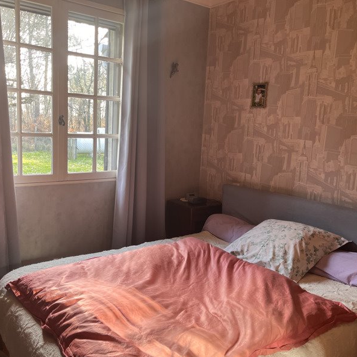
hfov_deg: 52.4
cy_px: 179
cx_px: 161
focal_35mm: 31
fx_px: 362
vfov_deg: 52.5
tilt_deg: -8.3
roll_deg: -2.3
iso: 100
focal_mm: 5.1
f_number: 1.6
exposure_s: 1/100
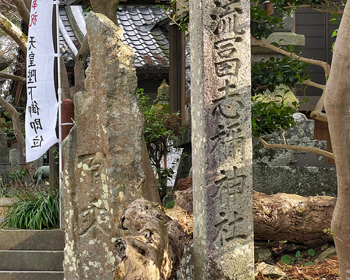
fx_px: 1191
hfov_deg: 15.0
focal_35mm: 115
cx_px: -228
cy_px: 0
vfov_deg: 13.2
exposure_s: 1/125
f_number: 11
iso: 200
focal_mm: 31
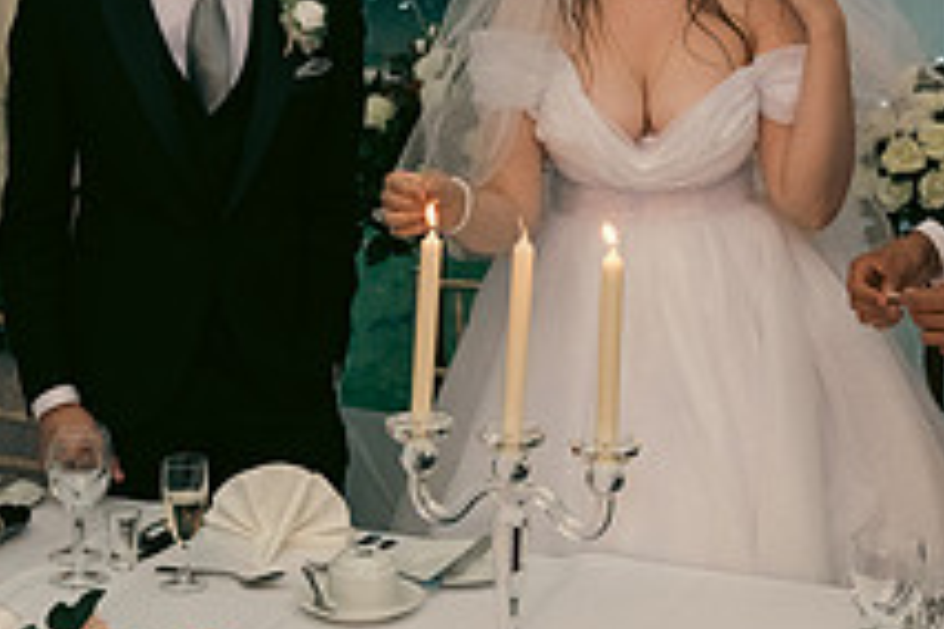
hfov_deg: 25.6
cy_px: 55
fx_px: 2071
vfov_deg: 17.0
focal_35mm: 79
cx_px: 607
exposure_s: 1/160
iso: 800
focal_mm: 29
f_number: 3.5
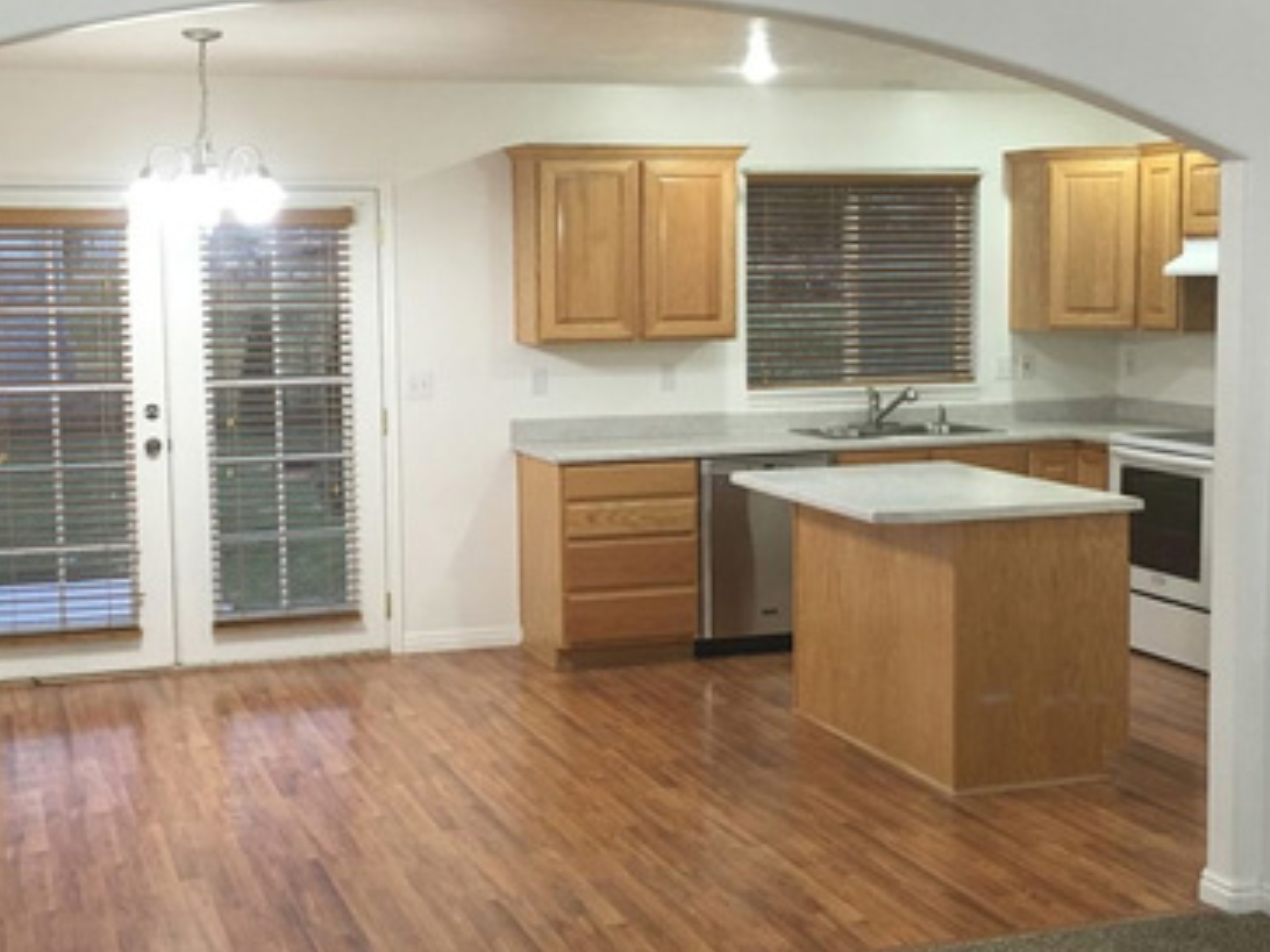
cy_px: 492
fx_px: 1871
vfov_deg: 28.6
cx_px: 645
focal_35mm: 51
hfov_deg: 37.5
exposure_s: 1/15
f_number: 2.2
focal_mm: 4.15
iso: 50
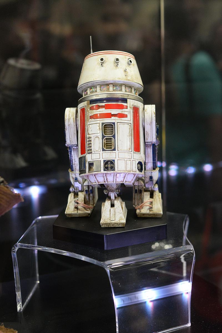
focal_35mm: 50
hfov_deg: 27.0
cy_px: 166
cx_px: 111
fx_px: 462
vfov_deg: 39.6
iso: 3200
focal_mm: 50
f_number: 4.5
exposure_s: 1/100
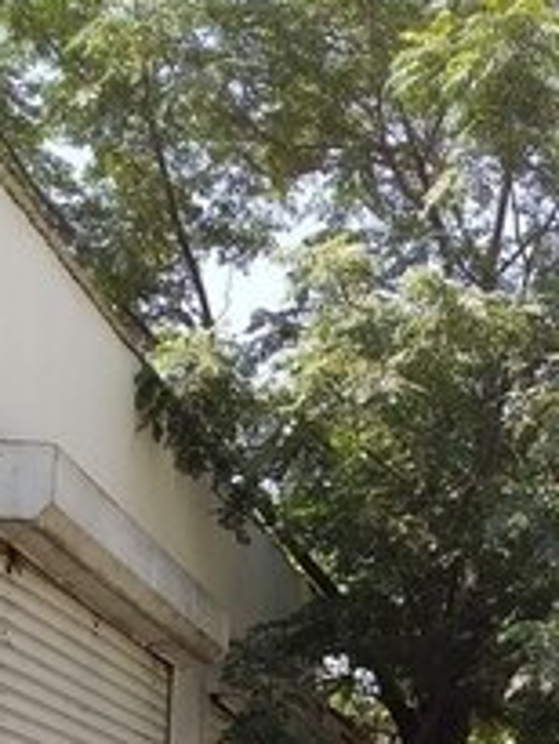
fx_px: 1613
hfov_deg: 18.7
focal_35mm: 75
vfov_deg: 23.9
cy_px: 867
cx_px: 657
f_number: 2.2
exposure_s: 1/561
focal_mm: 3.3
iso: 40
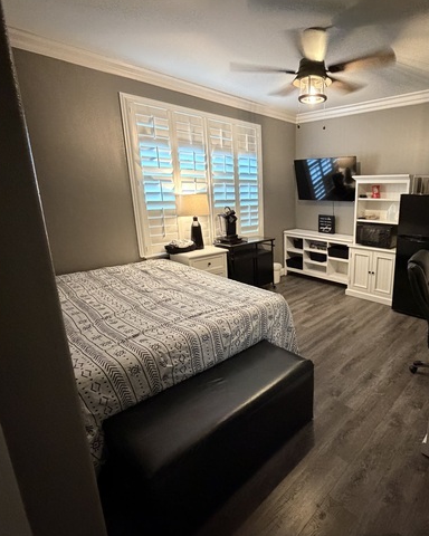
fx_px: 302
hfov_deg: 67.9
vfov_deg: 83.3
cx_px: 302
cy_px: 264
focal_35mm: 19
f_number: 2.2
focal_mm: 2.22
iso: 1000
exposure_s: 1/40
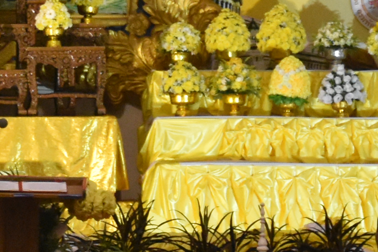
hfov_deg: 4.4
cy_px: 24
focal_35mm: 463
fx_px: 4861
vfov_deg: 3.0
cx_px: -5
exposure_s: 1/200
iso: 3200
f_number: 4.8
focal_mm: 56
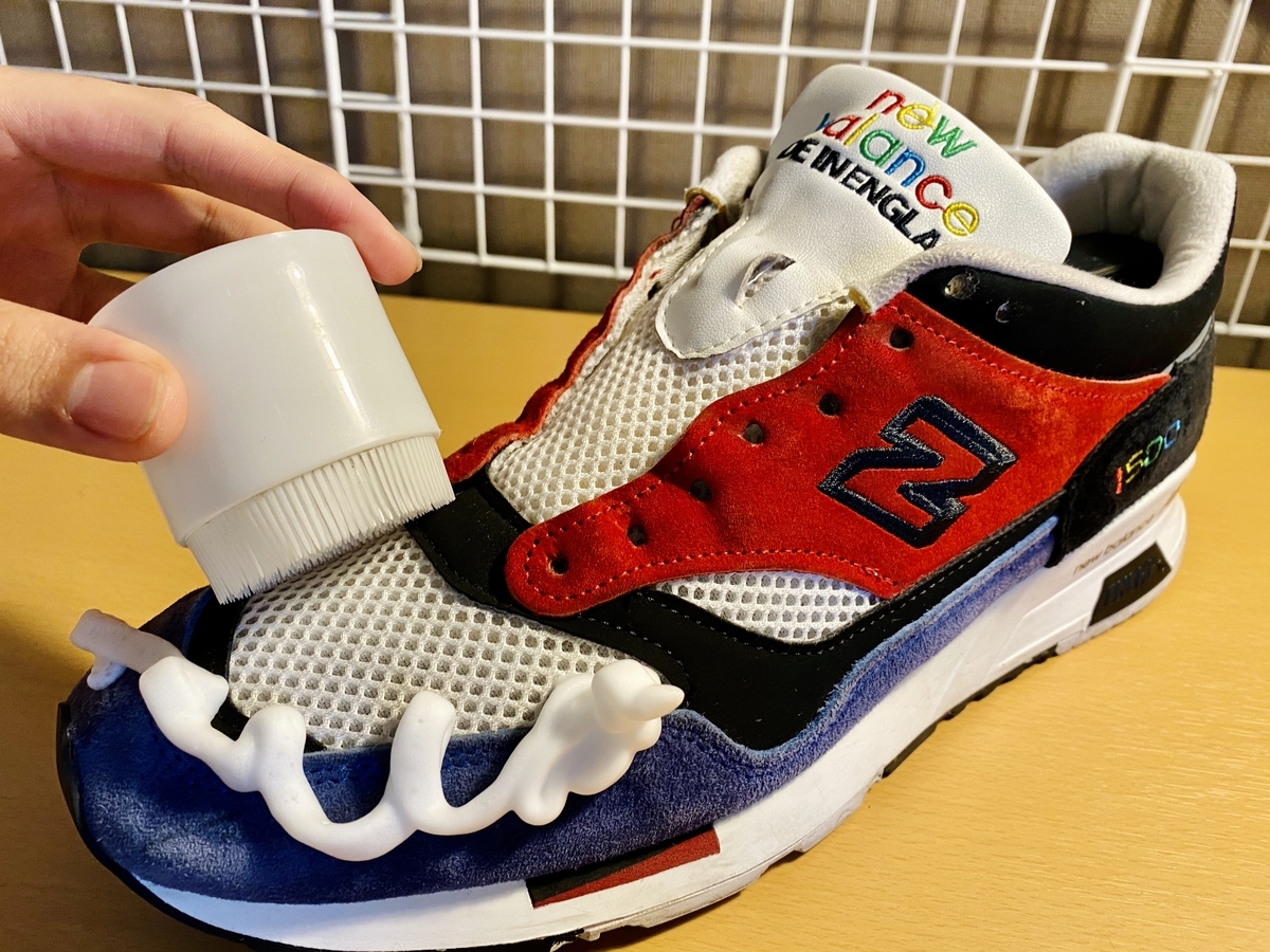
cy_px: 476
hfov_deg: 67.3
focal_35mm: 26
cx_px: 635
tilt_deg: -30.6
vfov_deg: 53.1
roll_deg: -2.1
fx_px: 954
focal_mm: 4.25
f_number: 1.8
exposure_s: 1/60
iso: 125
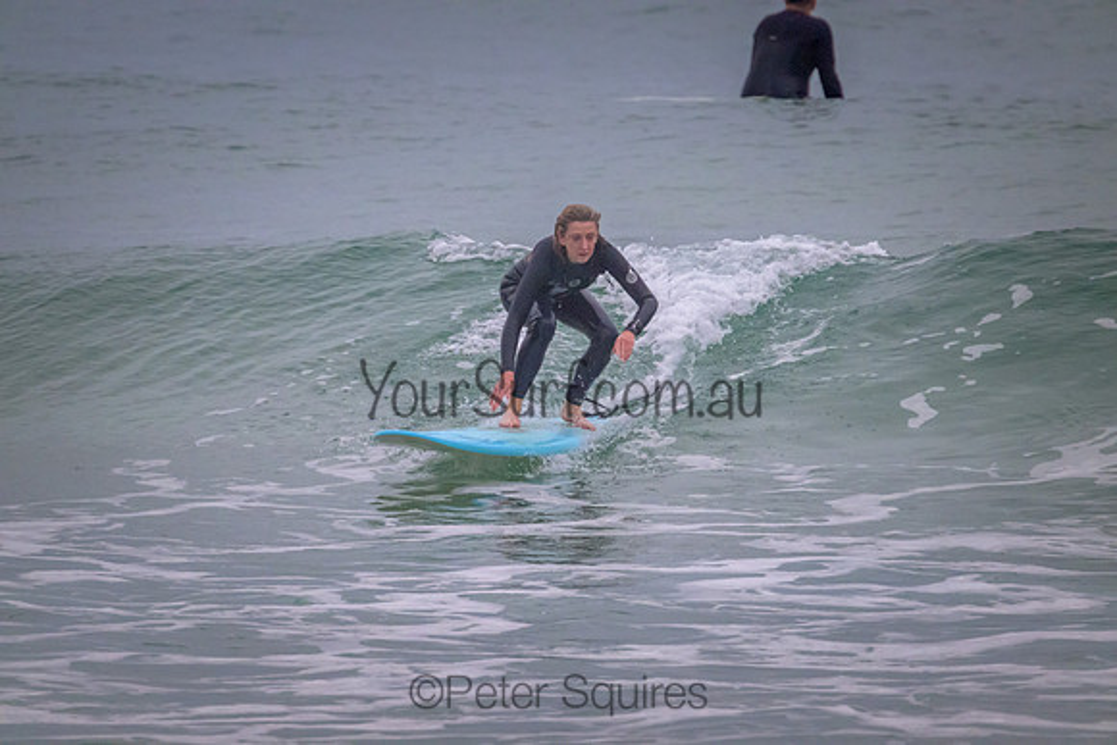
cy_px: 372
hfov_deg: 2.6
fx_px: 24827
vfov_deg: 1.7
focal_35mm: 800
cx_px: 558
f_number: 11
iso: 6400
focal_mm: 800
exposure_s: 1/1250
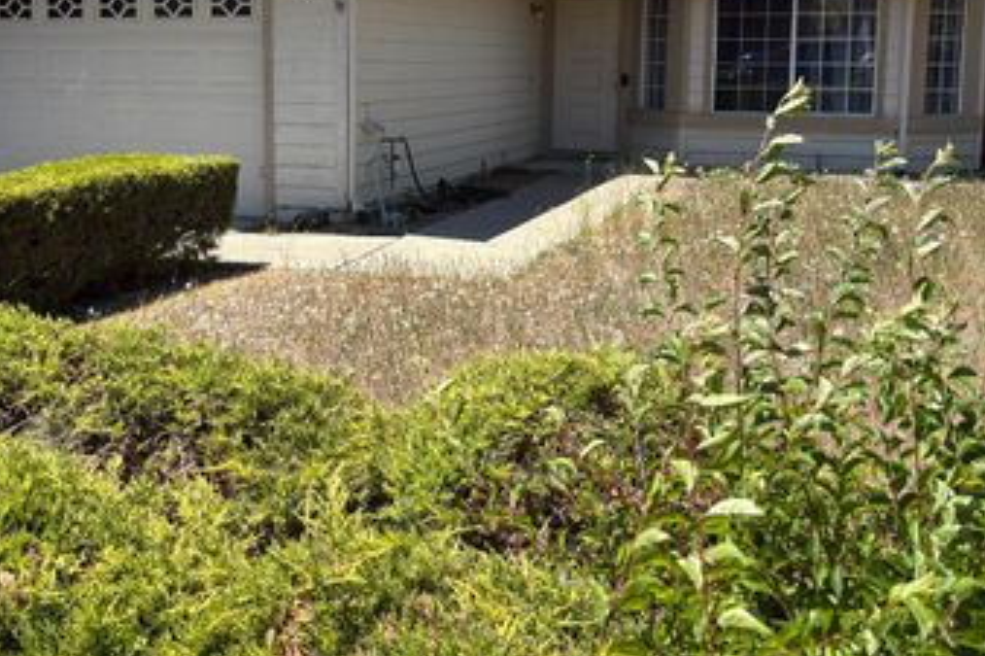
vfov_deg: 32.8
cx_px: 414
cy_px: 176
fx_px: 1094
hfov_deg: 48.3
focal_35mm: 40
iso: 50
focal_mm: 5.96
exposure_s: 1/2075
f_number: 1.6
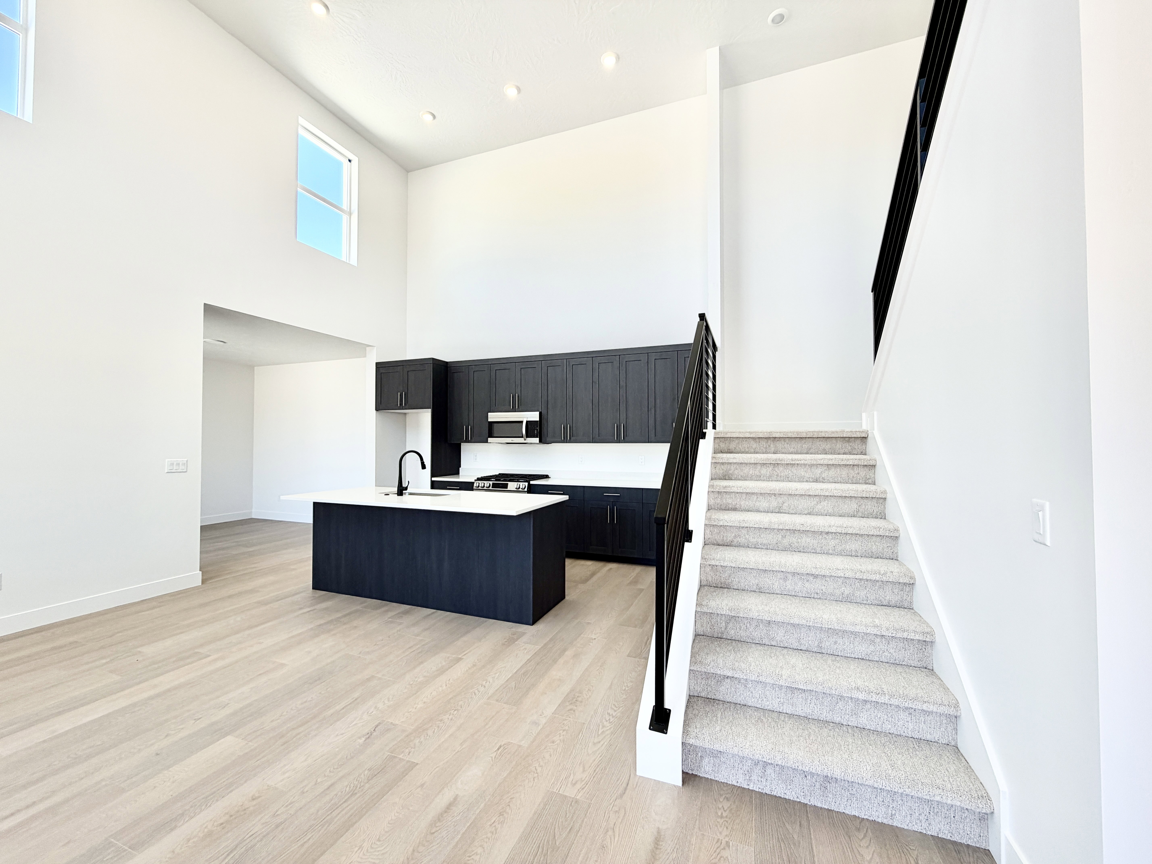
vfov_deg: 85.7
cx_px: 576
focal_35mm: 14
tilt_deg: +1.7
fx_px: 466
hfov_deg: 102.1
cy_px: 432
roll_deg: +0.3
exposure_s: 1/120
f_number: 2.2
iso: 32
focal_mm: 2.22
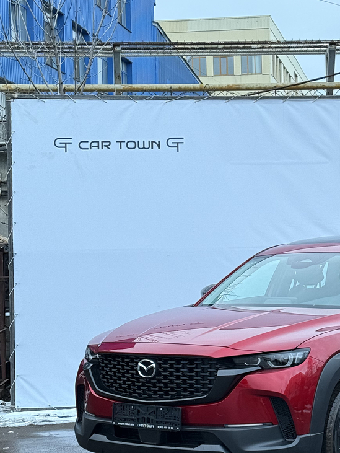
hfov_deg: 17.4
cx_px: 287
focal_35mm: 84
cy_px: 232
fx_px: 1099
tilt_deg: +1.6
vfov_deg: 23.3
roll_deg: +1.5
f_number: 1.78
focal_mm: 6.76
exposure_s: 1/40
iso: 400
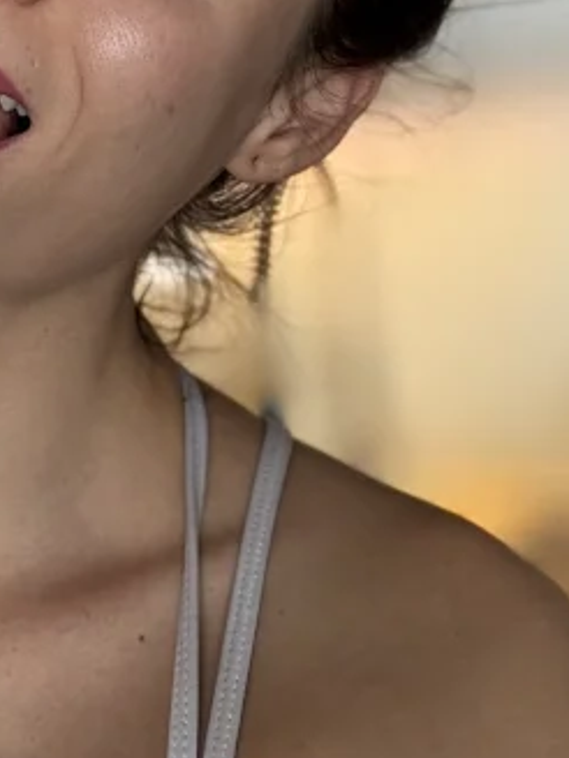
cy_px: 205
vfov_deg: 25.1
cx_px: 5
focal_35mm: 77
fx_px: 1688
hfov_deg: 18.6
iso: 160
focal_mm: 2.69
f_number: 1.9
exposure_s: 1/60
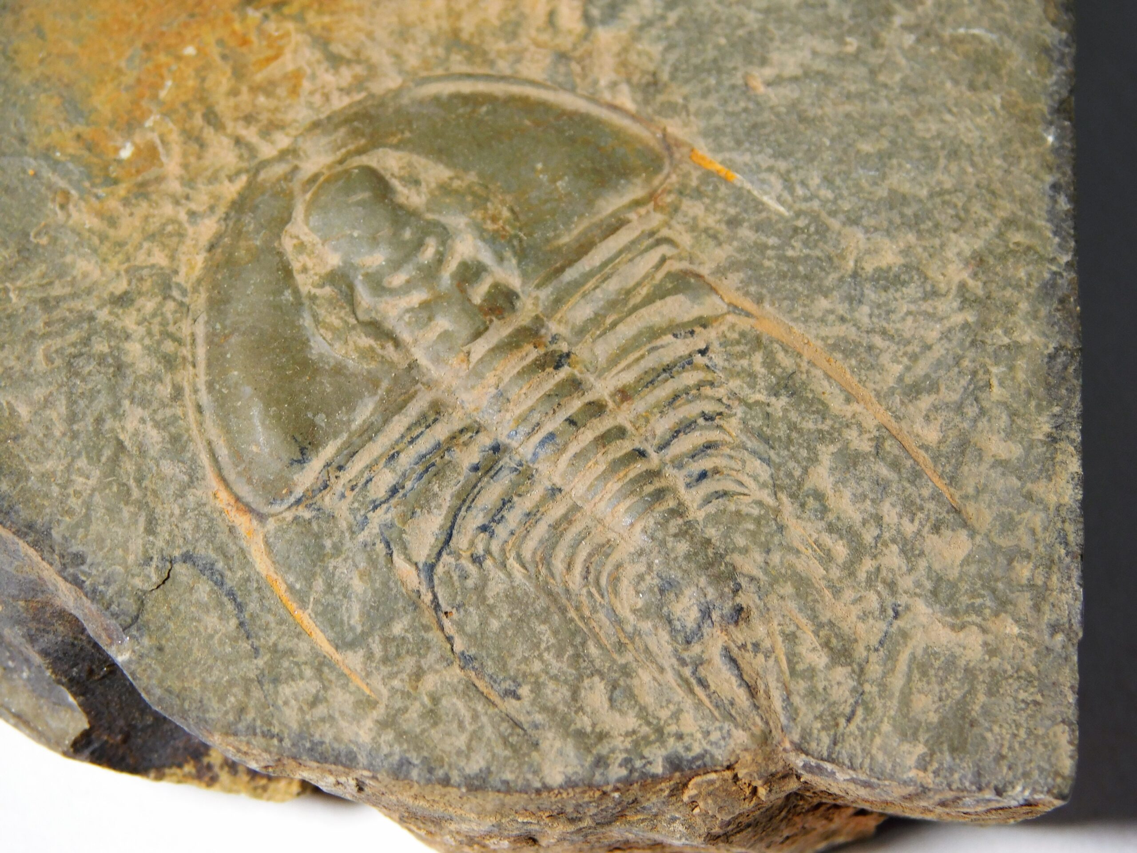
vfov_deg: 11.1
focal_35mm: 134
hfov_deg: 14.7
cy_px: 426
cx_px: 568
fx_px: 4401
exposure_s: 1/50
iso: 125
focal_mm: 23.7
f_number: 5
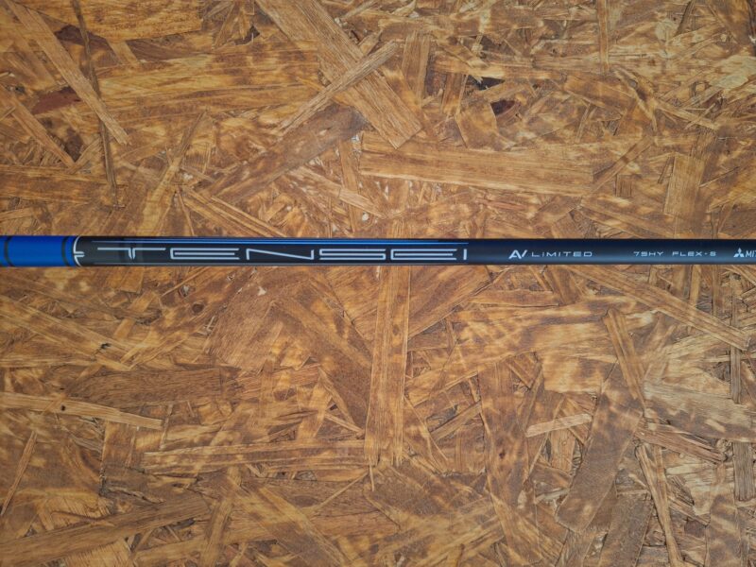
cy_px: 284
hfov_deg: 73.9
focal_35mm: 23
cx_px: 378
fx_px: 502
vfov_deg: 58.9
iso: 400
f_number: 1.8
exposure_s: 1/24
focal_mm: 5.54
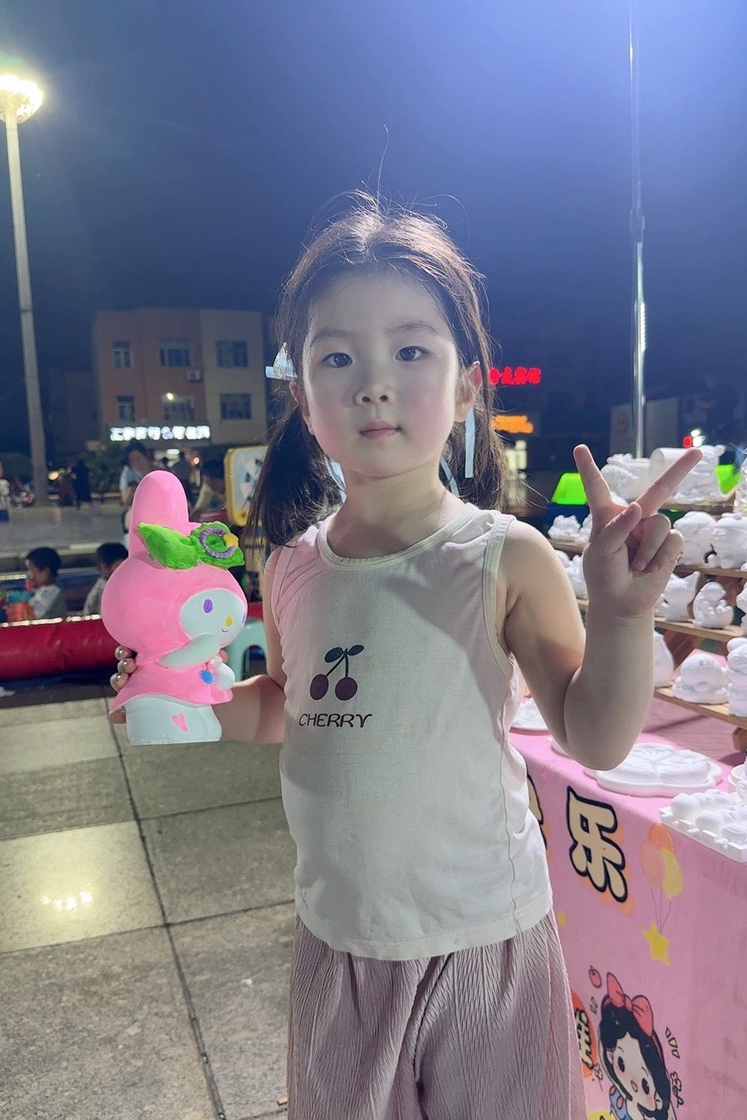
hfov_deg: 46.4
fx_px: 871
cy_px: 599
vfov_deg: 65.4
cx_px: 348
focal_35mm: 28
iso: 200
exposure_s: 1/50
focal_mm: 6.76
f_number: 1.78
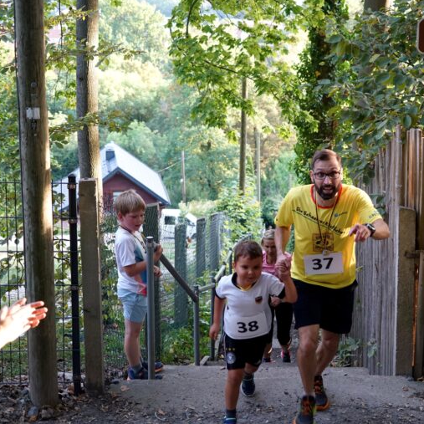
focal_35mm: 67
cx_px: 309
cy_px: 211
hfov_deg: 25.5
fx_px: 928
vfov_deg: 25.7
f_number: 4.5
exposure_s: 1/160
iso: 1600
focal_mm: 52
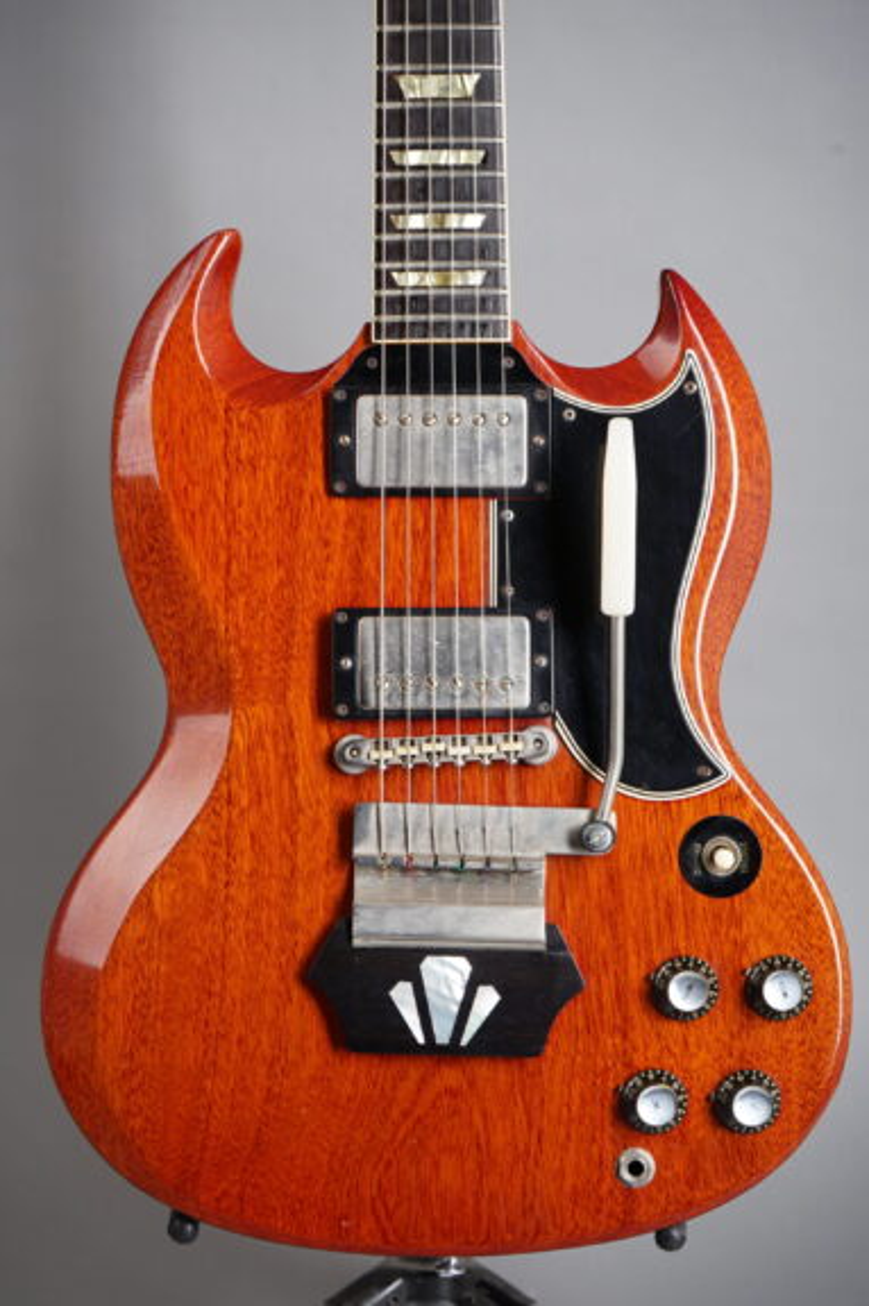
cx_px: 434
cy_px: 653
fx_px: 2539
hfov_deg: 19.4
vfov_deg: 28.9
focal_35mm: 70
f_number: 8
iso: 160
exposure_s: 1/125
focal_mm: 70
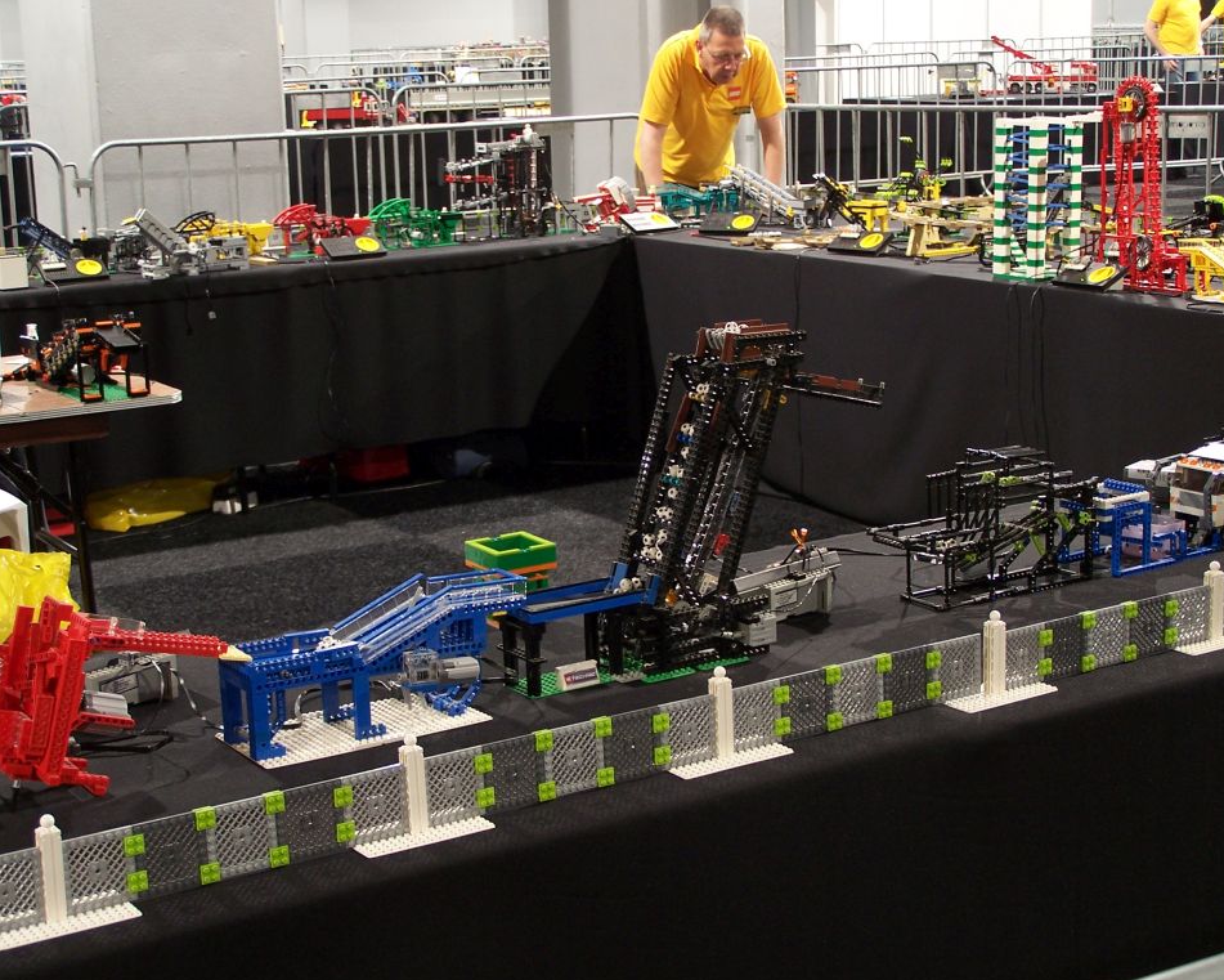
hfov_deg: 30.5
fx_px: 2246
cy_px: 493
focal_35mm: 62
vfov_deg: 24.6
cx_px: 637
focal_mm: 9.8
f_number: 3.1
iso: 80
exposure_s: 1/2
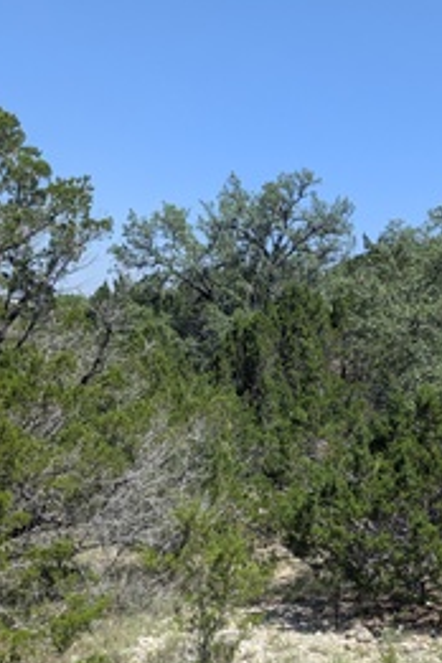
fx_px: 847
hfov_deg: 29.1
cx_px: 278
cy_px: 371
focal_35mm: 46
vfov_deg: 42.7
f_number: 1.85
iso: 43
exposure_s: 1/1433
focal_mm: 6.81
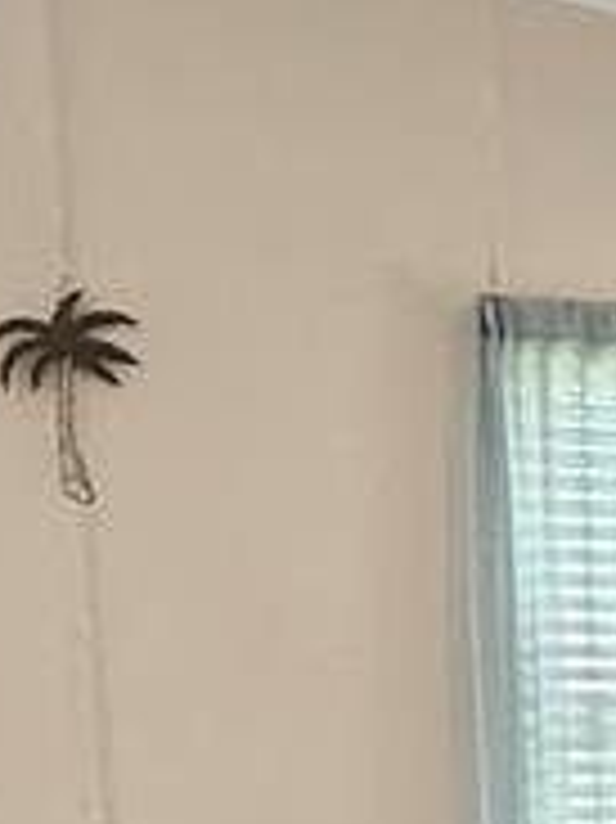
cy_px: 1036
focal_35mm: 92
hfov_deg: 14.0
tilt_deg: -7.4
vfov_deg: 19.8
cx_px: 1165
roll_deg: +0.3
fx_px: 2185
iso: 400
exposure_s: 1/120
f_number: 2.2
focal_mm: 2.22
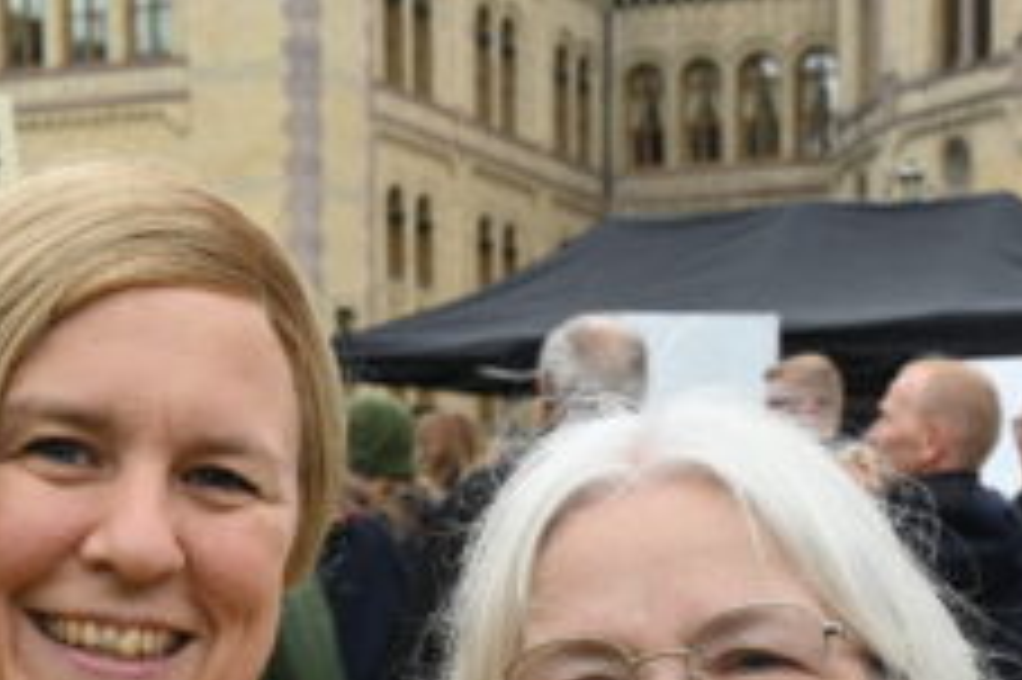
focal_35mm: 105
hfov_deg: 19.4
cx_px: 387
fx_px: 2979
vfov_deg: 12.7
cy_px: 822
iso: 400
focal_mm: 31
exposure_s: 1/250
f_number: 8
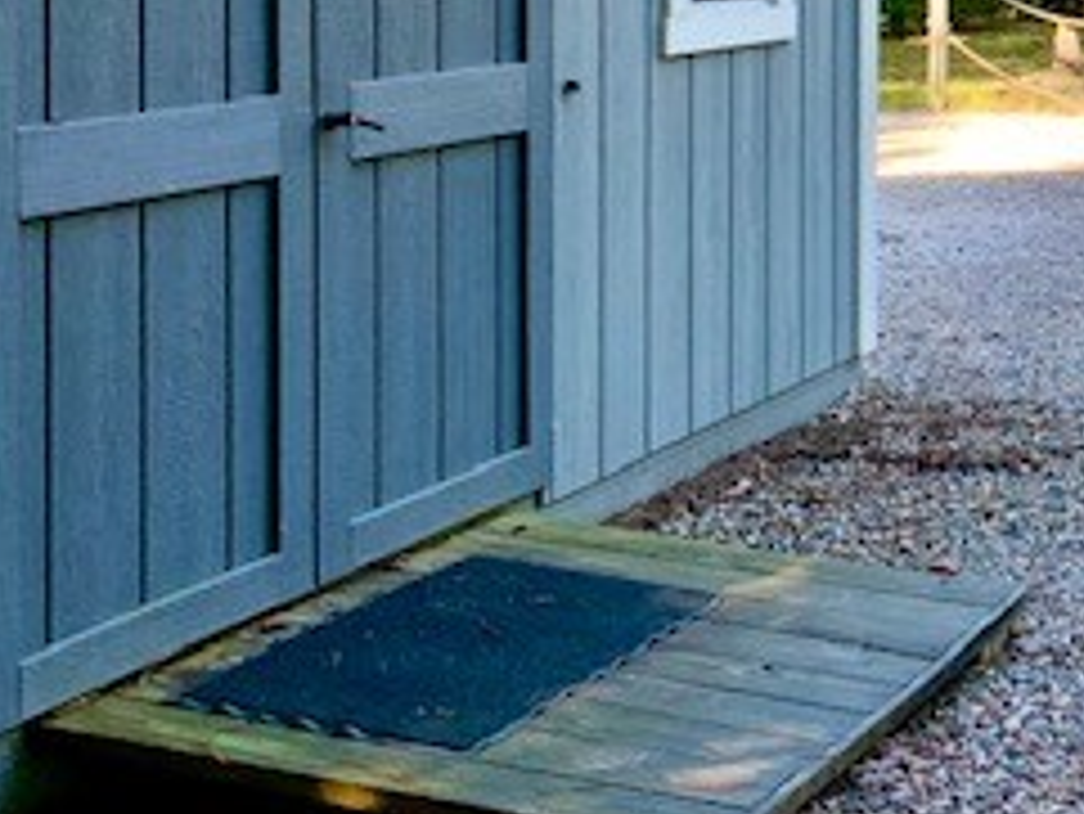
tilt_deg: +0.2
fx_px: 2162
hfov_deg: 25.5
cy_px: -81
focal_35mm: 69
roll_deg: +1.0
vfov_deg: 20.3
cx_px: 1277
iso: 25
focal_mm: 4.25
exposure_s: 1/122
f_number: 1.8
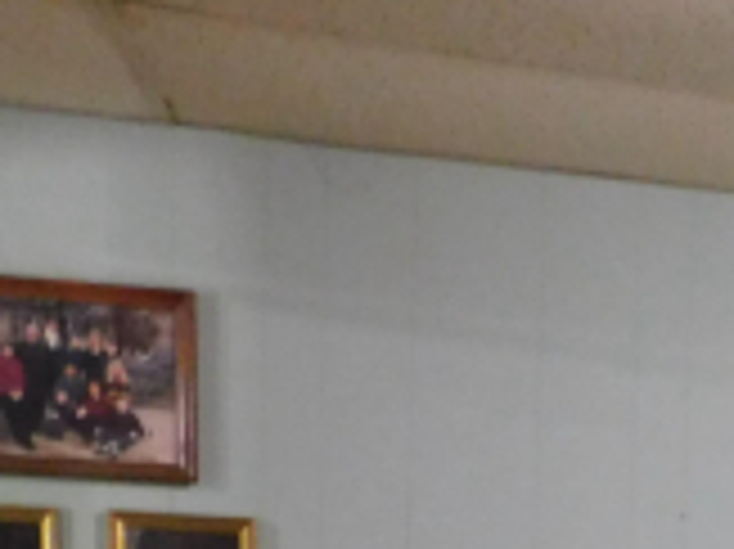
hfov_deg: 18.3
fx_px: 1992
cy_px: 986
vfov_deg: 14.0
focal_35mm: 94
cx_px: 1137
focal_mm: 4
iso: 560
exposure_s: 1/8
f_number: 3
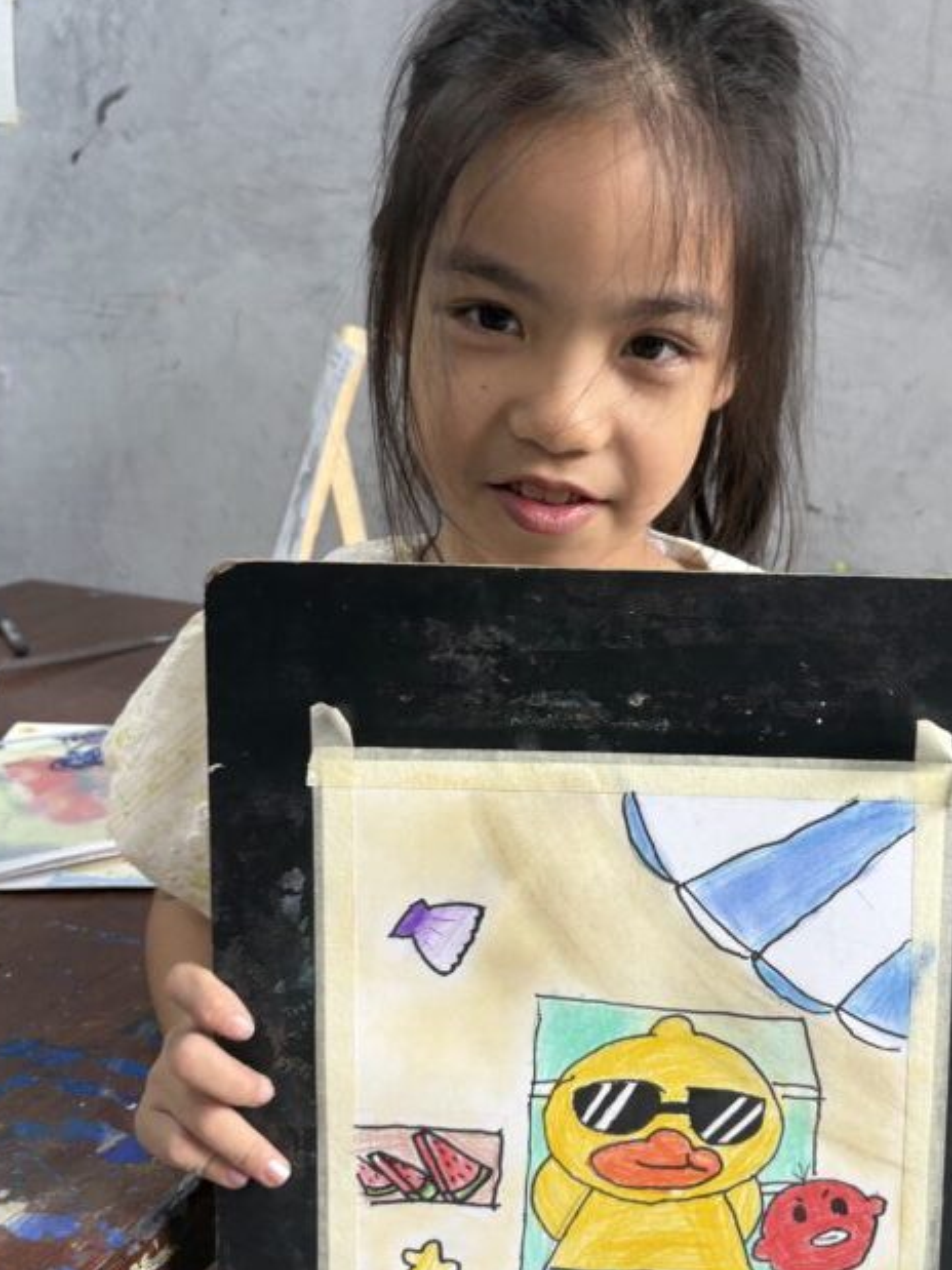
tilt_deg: -9.3
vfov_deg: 44.7
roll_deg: -3.8
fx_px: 1541
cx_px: 644
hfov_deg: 34.0
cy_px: 574
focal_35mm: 42
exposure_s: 1/100
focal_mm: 5.96
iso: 50
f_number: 1.6
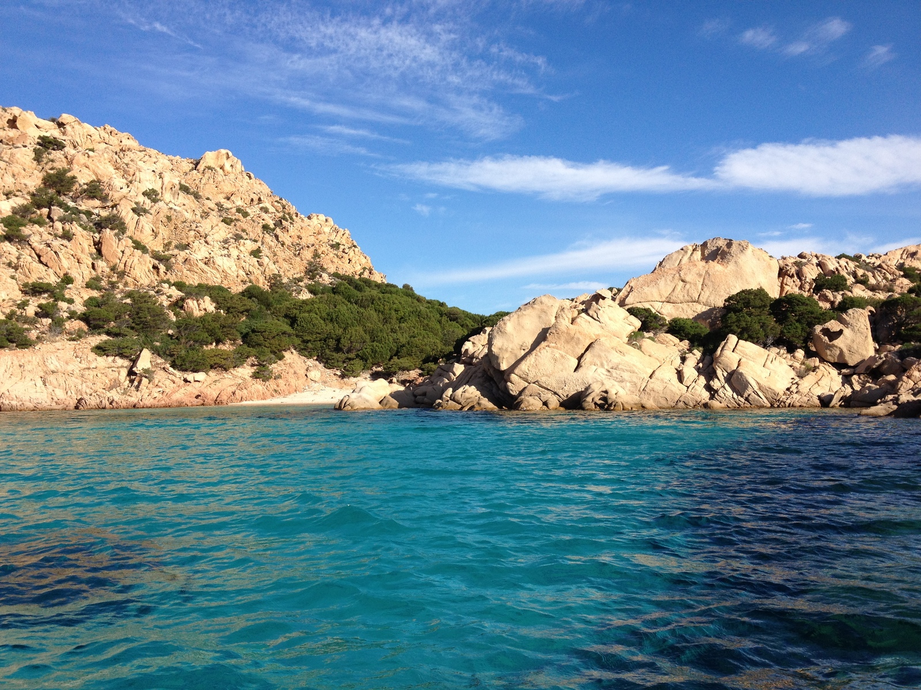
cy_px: 345
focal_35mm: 35
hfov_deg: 52.6
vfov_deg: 40.7
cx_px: 460
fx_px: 931
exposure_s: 1/1672
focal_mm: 4.28
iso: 64
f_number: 2.4
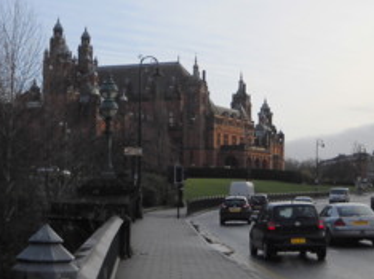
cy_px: 142
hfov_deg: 24.7
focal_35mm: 79
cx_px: 158
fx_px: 853
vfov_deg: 18.6
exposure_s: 1/239
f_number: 5.5
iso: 64
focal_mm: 6.72
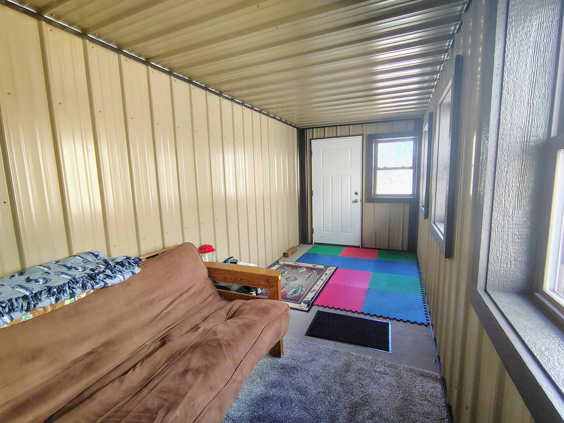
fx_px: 261
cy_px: 212
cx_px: 282
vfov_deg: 78.1
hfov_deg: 94.5
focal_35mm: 16
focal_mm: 2.13
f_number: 2.2
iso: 383
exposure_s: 1/30
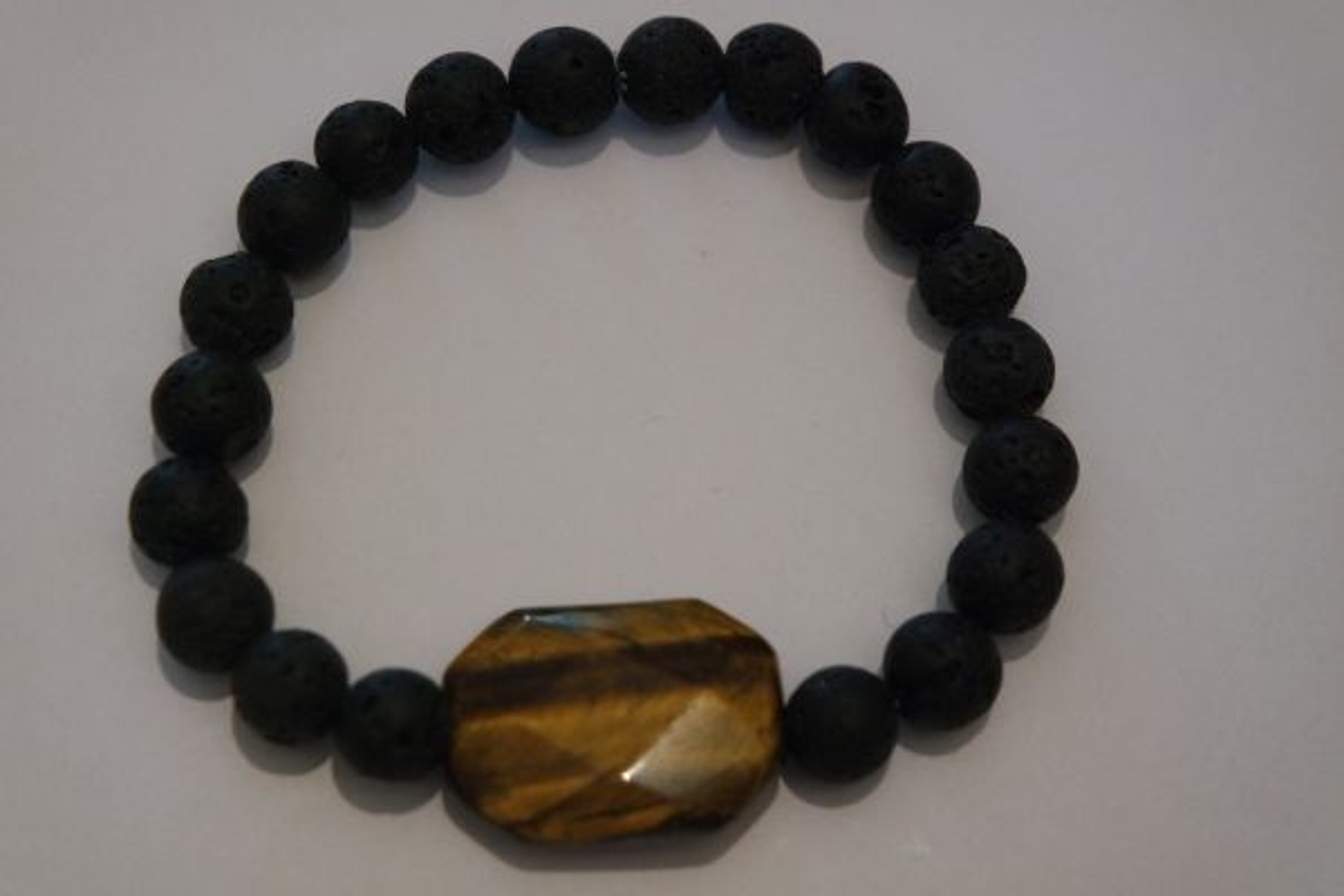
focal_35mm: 77
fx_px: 2874
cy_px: 448
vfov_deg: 17.7
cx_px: 672
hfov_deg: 26.3
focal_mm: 50
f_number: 5.6
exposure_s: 1/60
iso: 3200
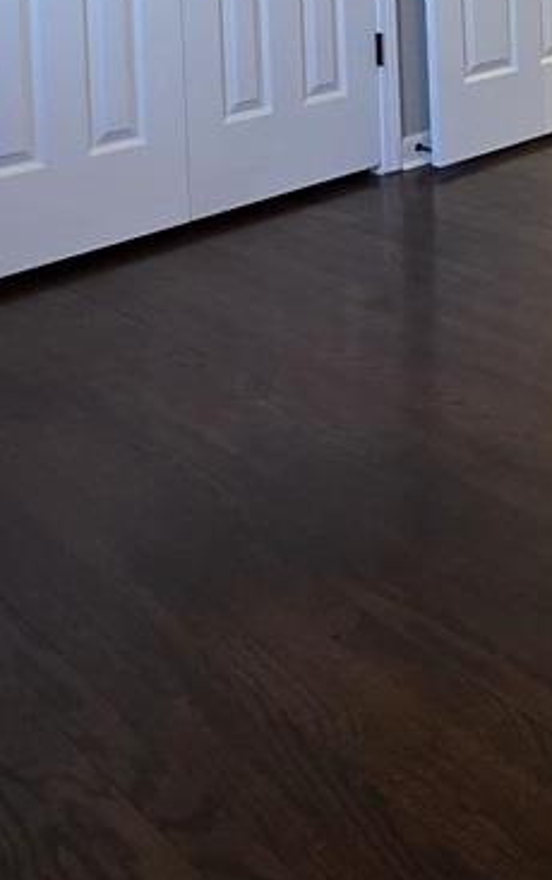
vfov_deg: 34.4
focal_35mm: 48
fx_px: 1153
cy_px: -151
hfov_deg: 26.0
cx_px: 499
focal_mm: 2.2
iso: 320
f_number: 1.9
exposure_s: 1/60
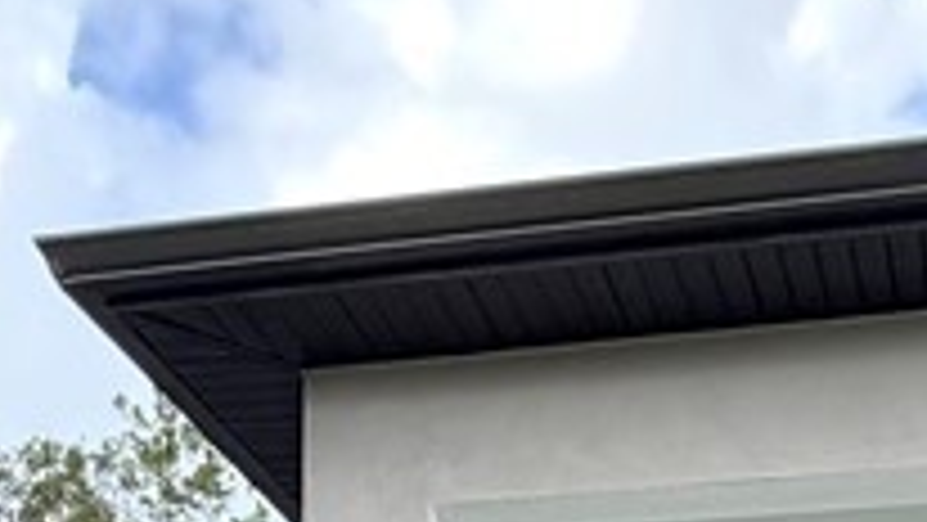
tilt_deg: +1.9
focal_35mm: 76
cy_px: 1269
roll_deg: +0.1
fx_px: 1869
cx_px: 716
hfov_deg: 27.4
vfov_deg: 12.4
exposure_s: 1/770
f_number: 2.2
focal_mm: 2.22
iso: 40
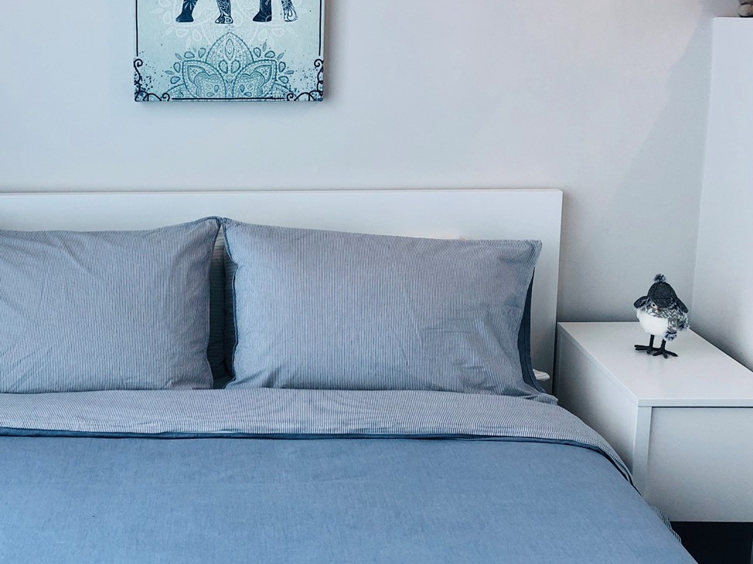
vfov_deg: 31.4
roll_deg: +1.2
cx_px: 211
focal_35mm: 46
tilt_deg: -11.8
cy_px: 225
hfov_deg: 40.4
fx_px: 1000
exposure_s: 1/20
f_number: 1.8
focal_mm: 4
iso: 40
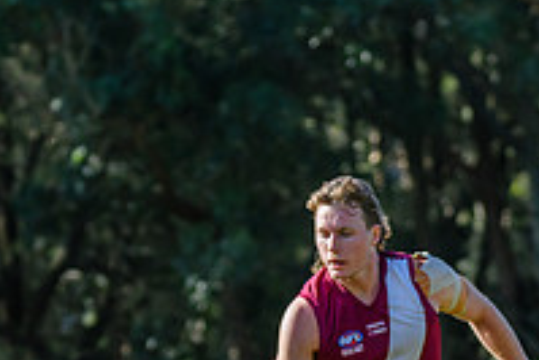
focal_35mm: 592
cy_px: 568
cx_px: -47
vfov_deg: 2.3
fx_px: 8870
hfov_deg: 3.5
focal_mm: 170
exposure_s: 1/2500
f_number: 5
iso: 800
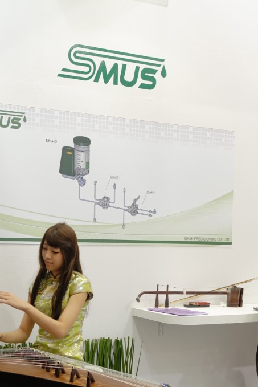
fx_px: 666
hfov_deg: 21.8
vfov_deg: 31.9
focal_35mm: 62
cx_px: 72
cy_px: 276
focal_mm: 14.3
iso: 125
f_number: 3.2
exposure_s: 1/50
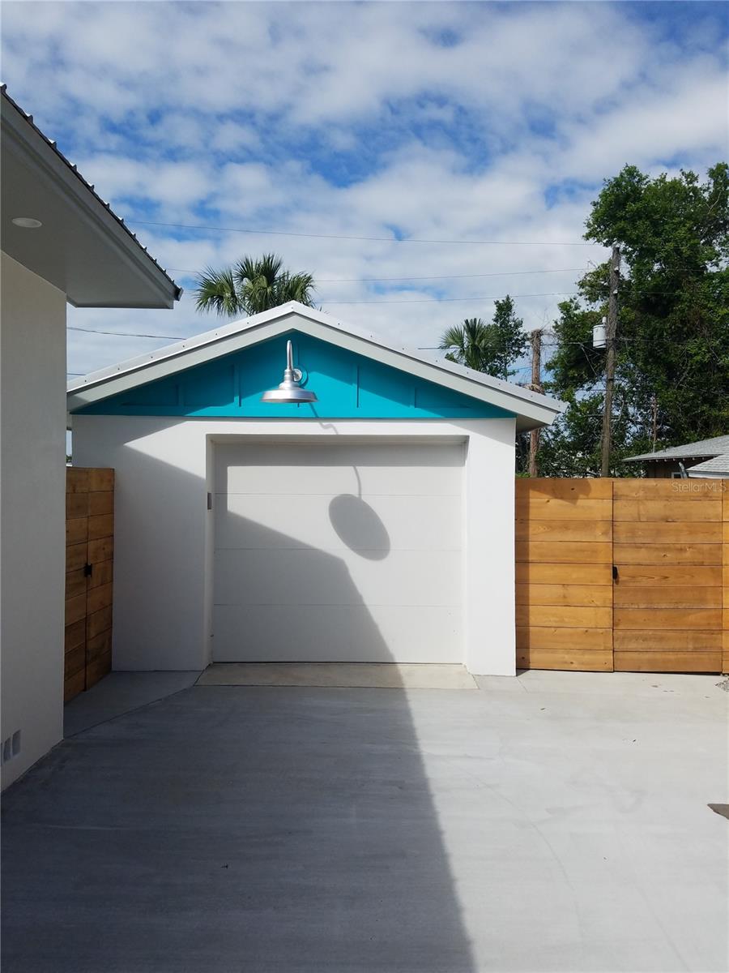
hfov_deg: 53.1
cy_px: 486
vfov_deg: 67.3
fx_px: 730
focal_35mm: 26
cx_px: 364
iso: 50
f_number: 1.7
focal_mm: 4.2
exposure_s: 1/4048
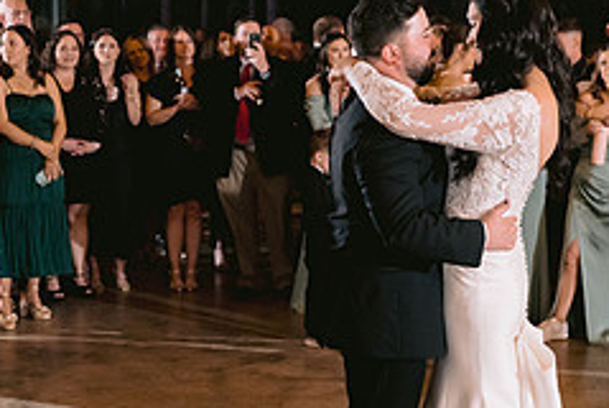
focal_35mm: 87
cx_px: 445
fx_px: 1474
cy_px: 187
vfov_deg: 15.8
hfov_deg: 23.2
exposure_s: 1/125
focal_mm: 35
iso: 1600
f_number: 3.2
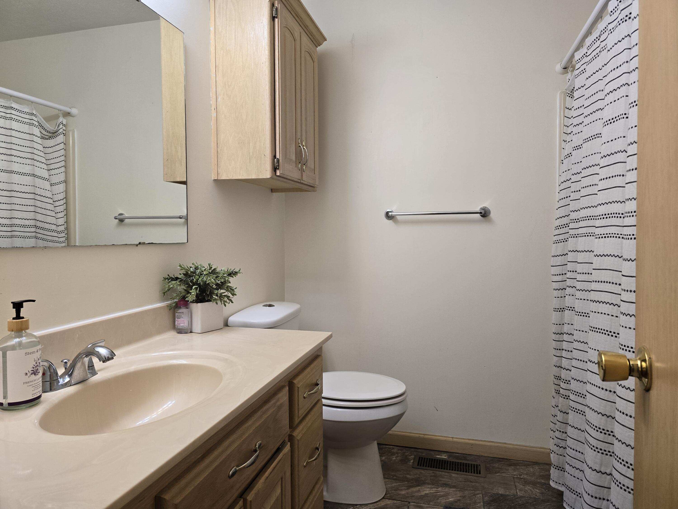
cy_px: 254
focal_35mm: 23
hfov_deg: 73.9
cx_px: 339
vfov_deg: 58.9
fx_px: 450
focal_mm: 6.3
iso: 200
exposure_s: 1/120
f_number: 1.7
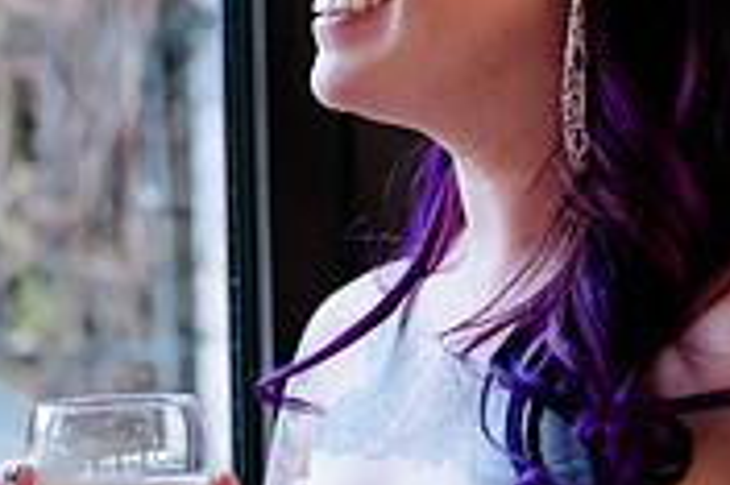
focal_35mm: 176
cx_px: 54
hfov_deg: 11.6
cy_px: 45
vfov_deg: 7.8
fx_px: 3565
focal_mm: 48
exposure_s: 1/640
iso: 3200
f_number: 2.8
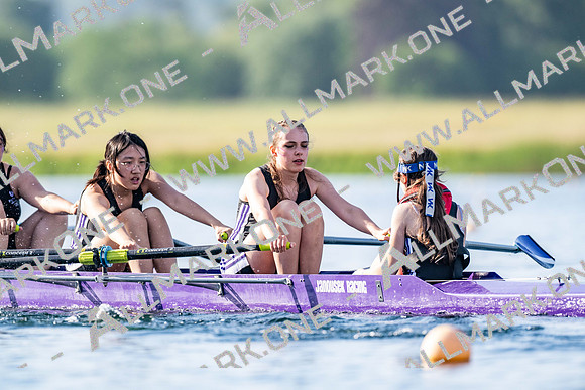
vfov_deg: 2.3
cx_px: 292
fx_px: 9752
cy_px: 195
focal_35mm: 600
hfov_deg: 3.4
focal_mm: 600
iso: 1000
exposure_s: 1/2500
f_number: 5.6
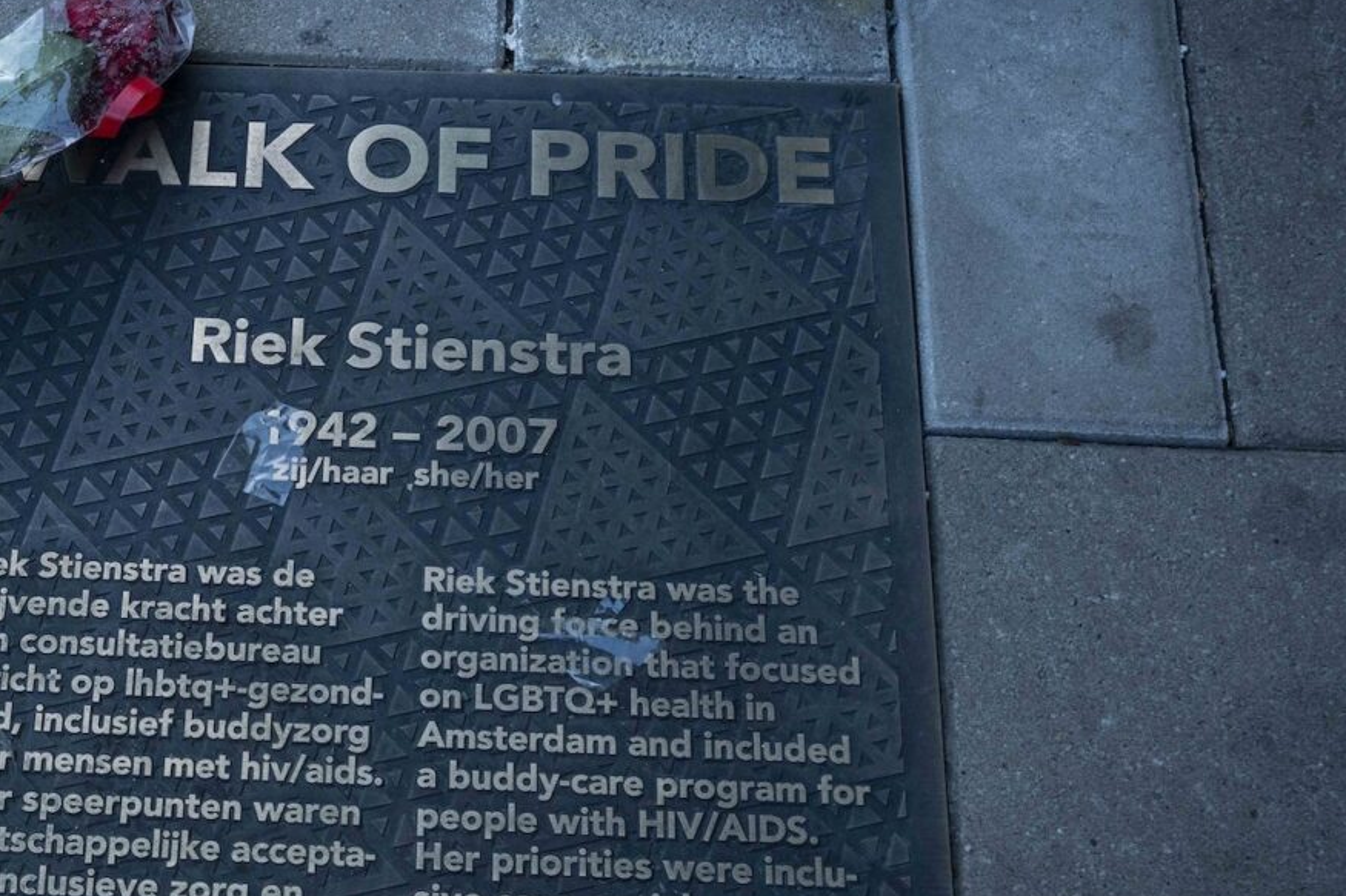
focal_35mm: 56
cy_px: 475
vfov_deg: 24.2
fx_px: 2093
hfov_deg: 34.6
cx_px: 286
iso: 400
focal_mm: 35
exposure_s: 1/100
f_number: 7.1
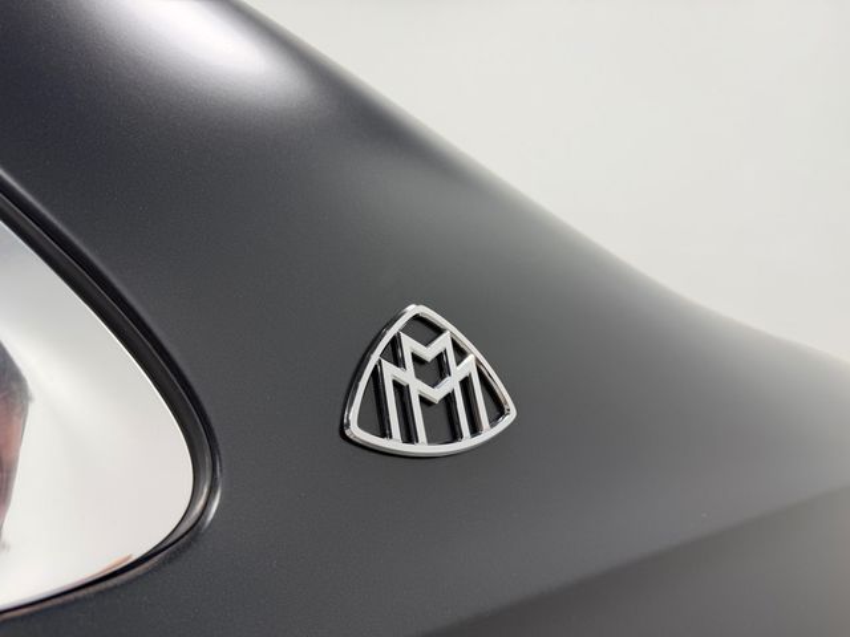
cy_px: 318
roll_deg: -3.2
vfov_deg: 56.8
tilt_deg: -5.4
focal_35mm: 24
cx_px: 425
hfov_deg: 71.6
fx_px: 589
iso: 80
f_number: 1.78
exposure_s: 1/120
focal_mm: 6.76
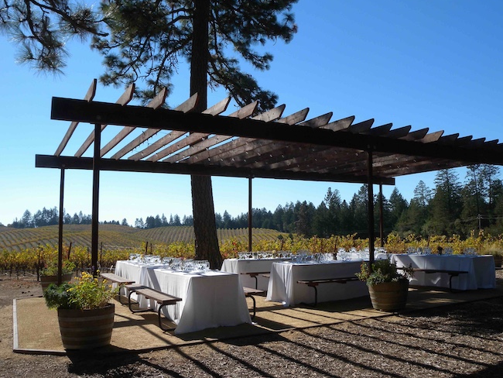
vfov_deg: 45.5
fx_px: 451
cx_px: 266
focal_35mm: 31
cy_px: 186
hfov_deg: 58.3
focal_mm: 6
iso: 64
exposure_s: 1/355
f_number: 5.7
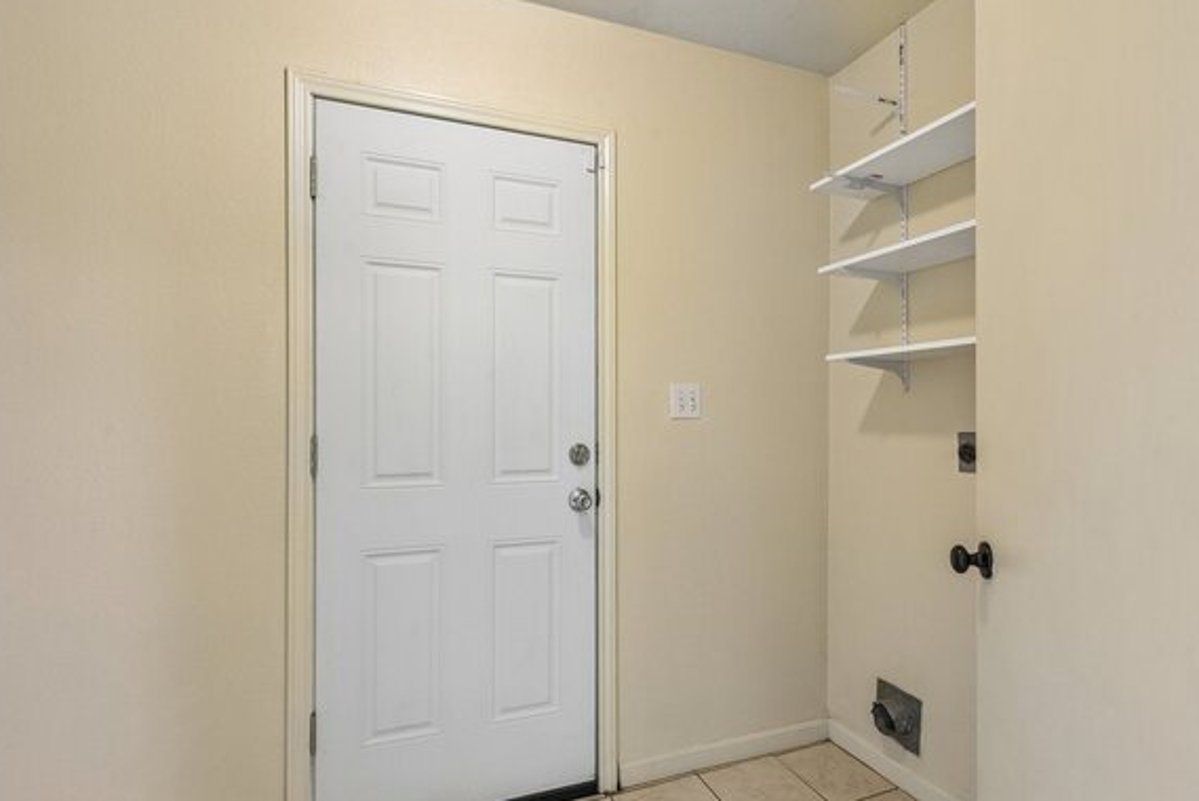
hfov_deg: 90.0
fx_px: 600
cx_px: 613
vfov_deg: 67.4
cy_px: 427
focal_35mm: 18
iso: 800
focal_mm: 16
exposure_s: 1/15
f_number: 8
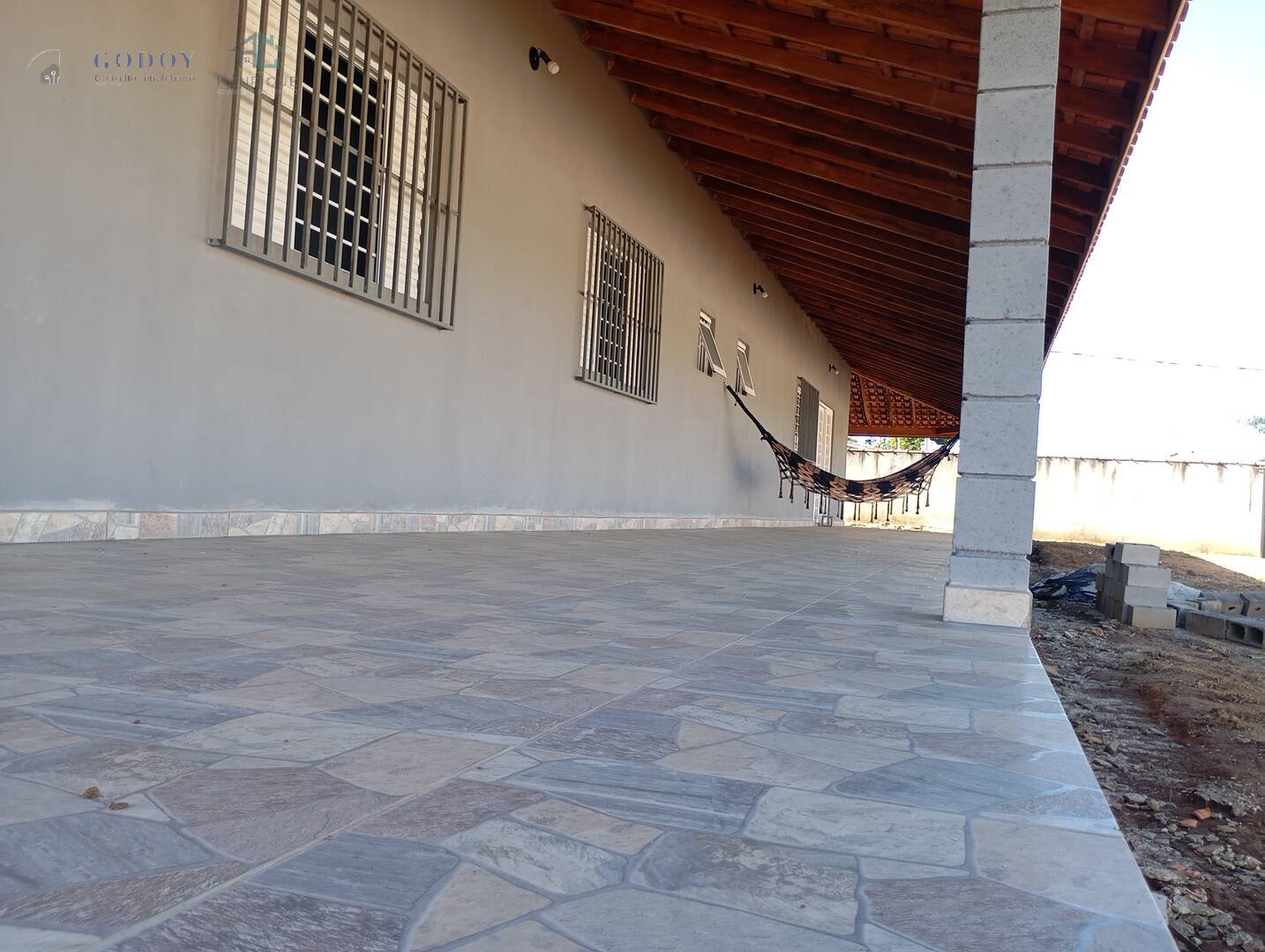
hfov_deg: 63.4
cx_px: 632
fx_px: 1025
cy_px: 476
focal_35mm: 28
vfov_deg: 49.9
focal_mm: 4.27
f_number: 1.8
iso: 167
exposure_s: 1/120
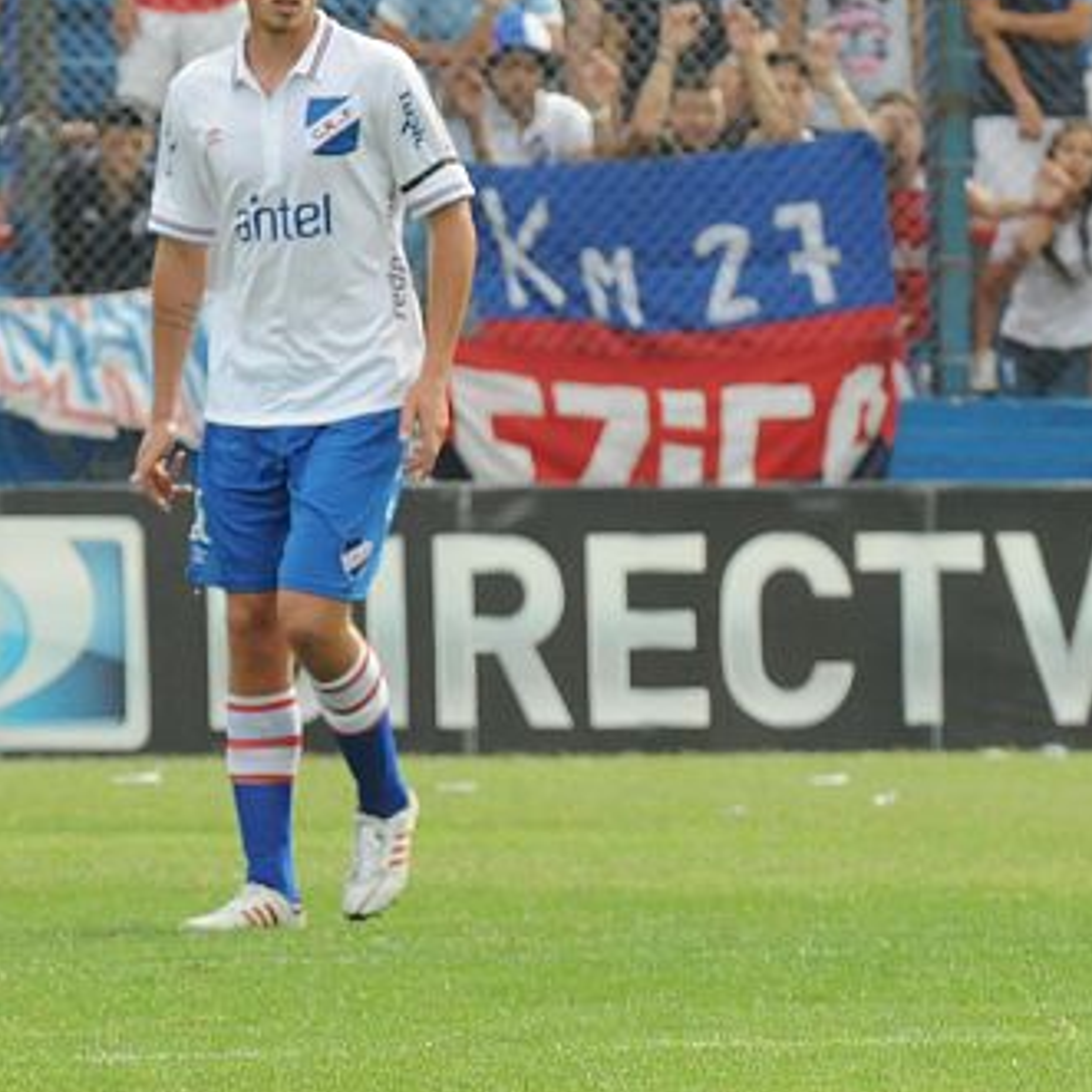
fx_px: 42115
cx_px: 1686
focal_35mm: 1180
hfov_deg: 1.5
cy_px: 607
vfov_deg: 1.5
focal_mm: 300
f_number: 10
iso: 800
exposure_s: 1/500
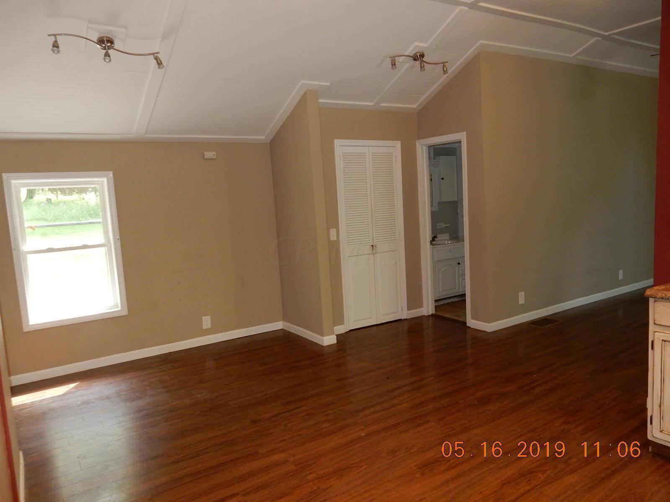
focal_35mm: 25
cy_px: 251
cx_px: 335
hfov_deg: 69.4
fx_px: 484
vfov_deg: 54.9
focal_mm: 4.5
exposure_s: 1/30
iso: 250
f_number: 3.7
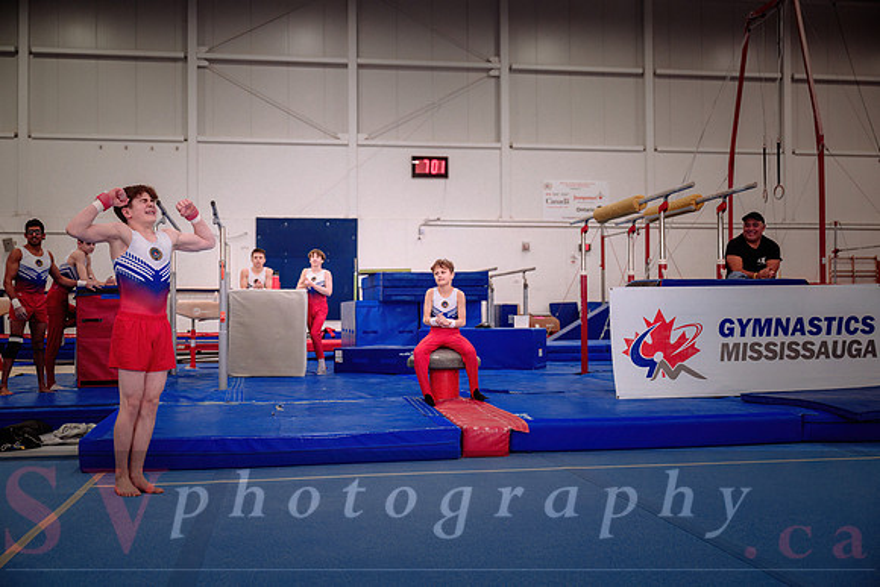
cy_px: 294
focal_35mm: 39
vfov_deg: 34.2
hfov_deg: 49.5
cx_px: 440
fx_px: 954
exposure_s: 1/1000
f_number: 2.8
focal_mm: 39
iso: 1600
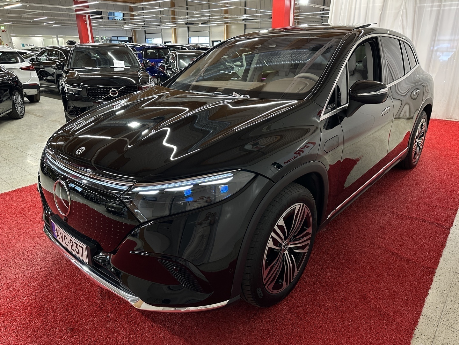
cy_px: 172
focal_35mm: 24
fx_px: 318
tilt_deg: -20.9
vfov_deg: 56.8
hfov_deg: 71.6
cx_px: 230
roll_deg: +0.3
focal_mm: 6.86
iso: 250
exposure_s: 1/58
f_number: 1.78
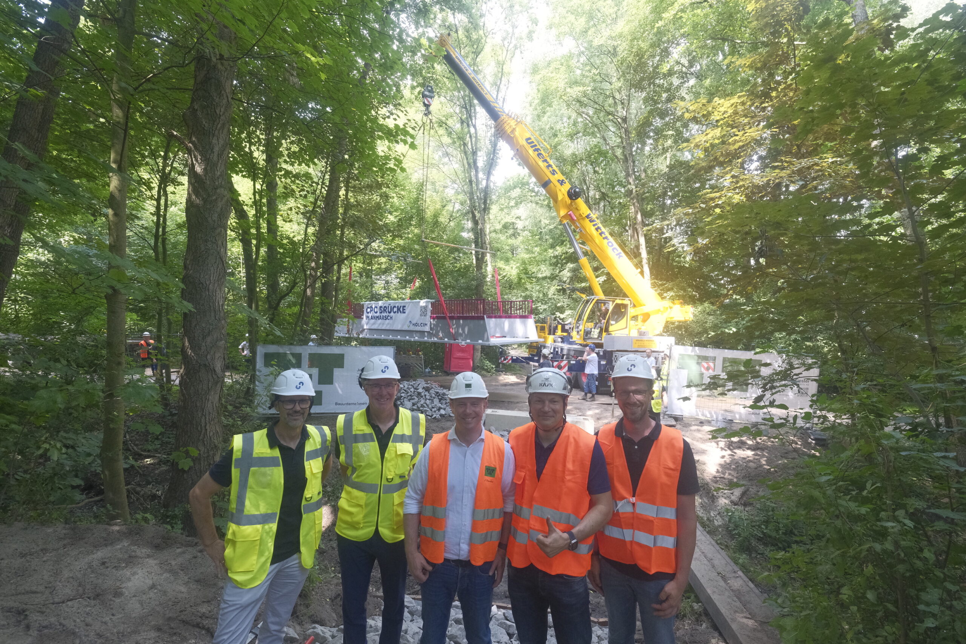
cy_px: 322
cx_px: 483
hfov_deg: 100.4
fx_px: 402
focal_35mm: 15
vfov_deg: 77.3
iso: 2000
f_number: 5.6
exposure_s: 1/160
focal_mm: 10.3
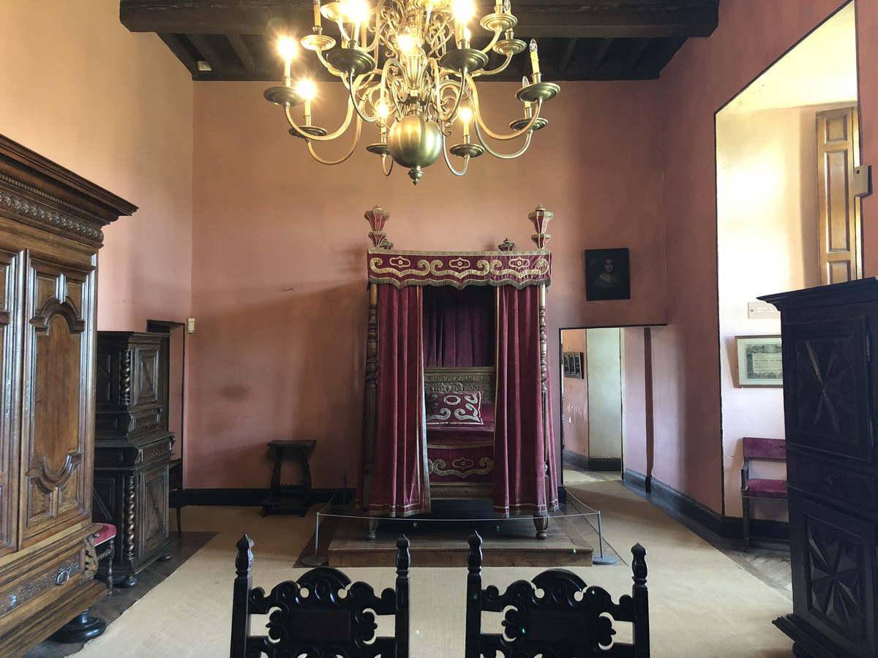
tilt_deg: +3.5
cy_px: 329
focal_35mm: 28
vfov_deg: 49.7
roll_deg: +0.6
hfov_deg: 63.4
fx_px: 710
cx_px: 439
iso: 100
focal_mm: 4
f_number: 1.8
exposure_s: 1/13
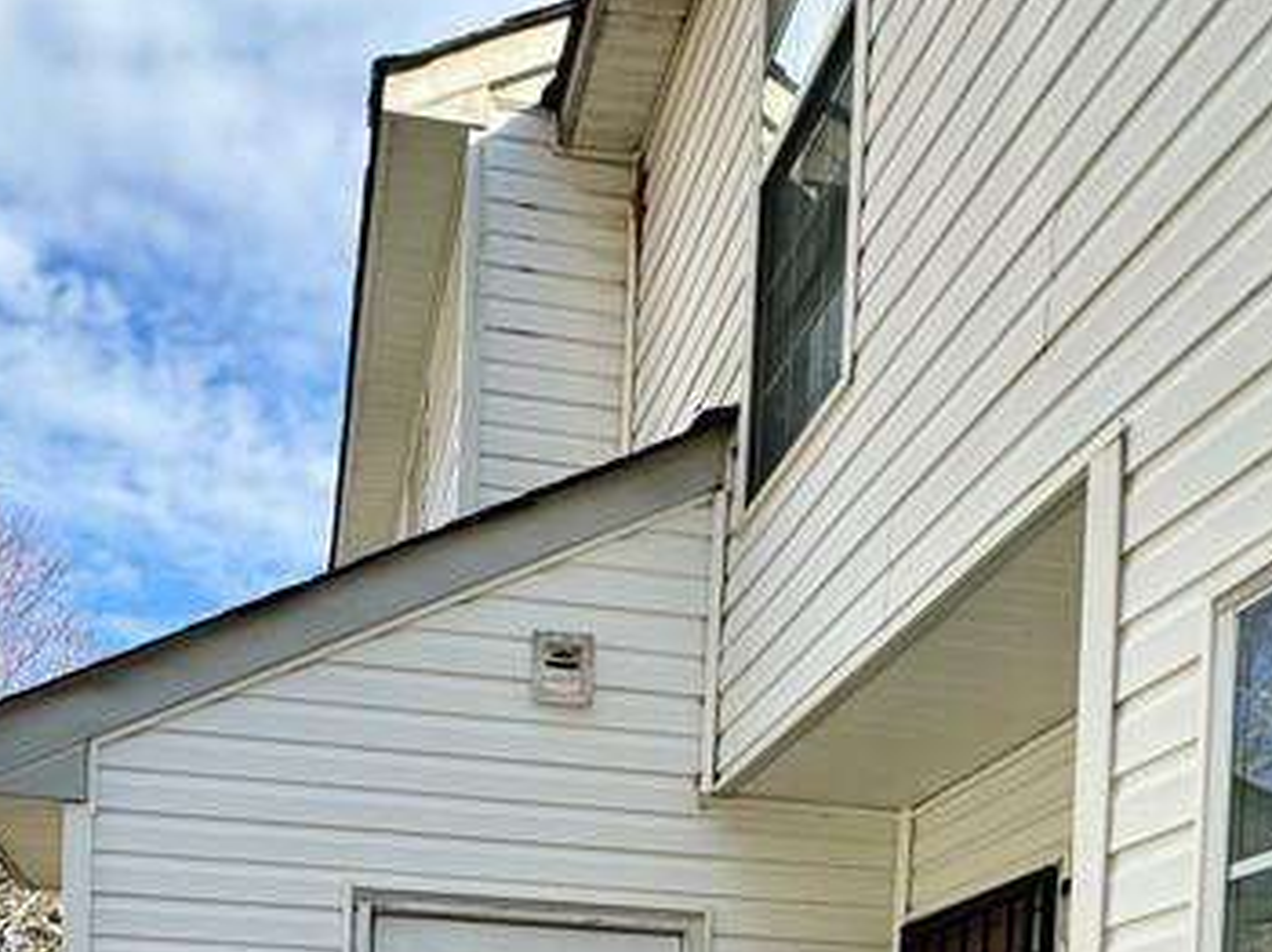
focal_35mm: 41
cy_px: 1261
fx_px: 1506
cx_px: 538
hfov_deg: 45.7
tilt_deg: -3.0
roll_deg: -2.1
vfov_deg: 28.4
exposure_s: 1/620
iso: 50
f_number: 2.2
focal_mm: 2.22
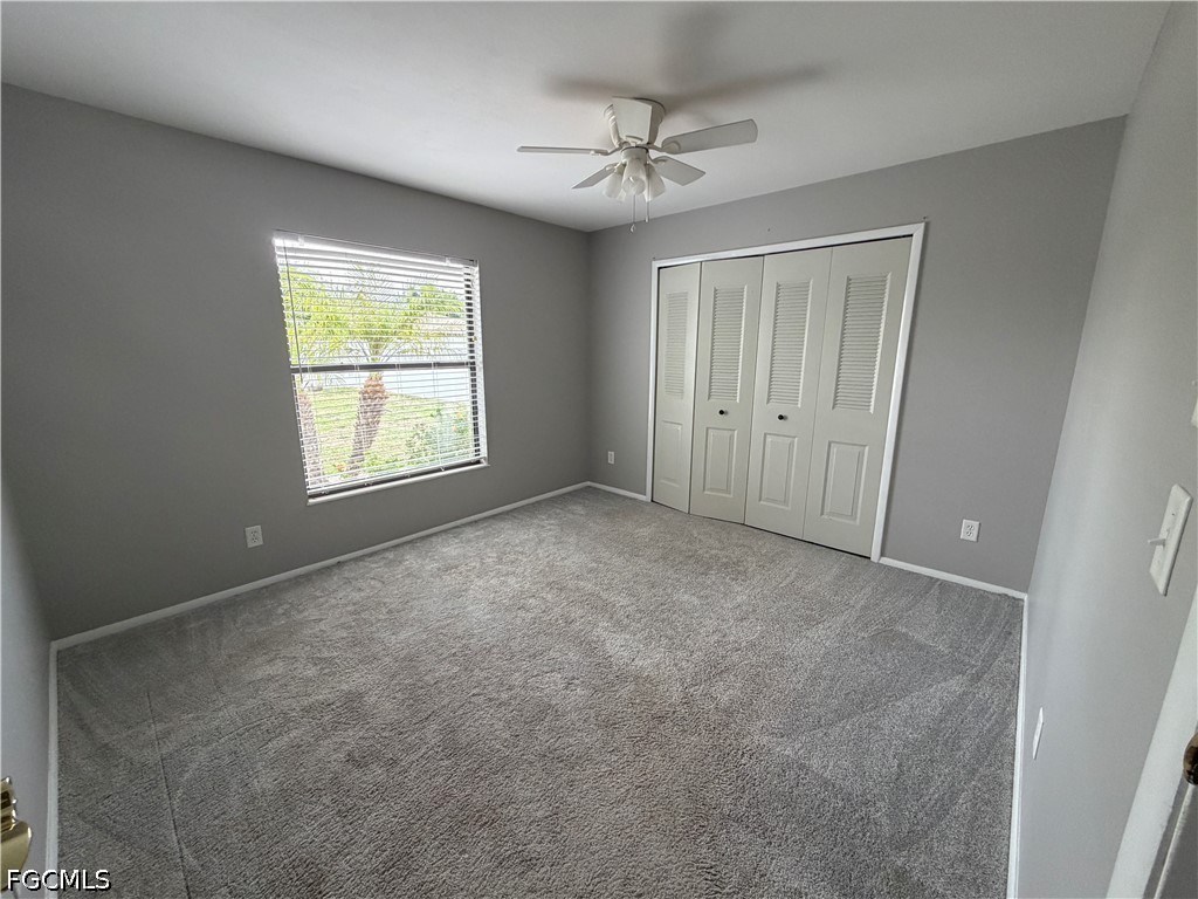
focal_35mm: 14
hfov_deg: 102.1
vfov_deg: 85.7
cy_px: 450
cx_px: 599
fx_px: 485
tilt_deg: -12.2
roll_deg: +0.8
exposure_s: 1/121
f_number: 2.2
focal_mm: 2.22
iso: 200
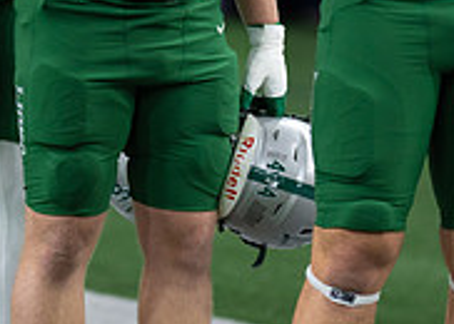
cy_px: -157
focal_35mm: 451
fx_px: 5815
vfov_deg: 3.2
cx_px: 120
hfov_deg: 4.5
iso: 500
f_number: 1.8
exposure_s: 1/400
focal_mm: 135
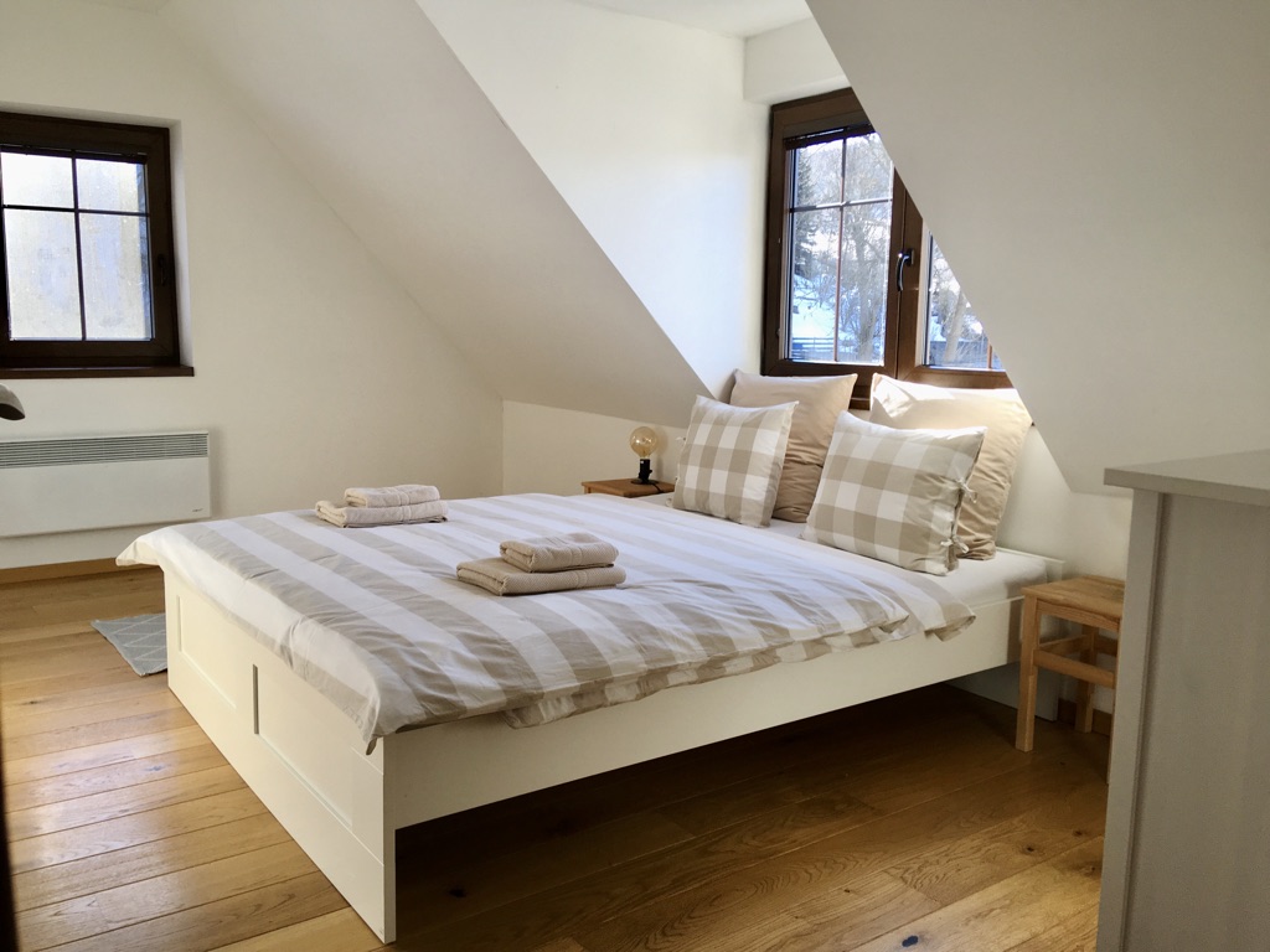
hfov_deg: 61.7
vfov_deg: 48.2
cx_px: 635
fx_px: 1064
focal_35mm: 29
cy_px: 476
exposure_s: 1/100
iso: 32
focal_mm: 4.15
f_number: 2.2
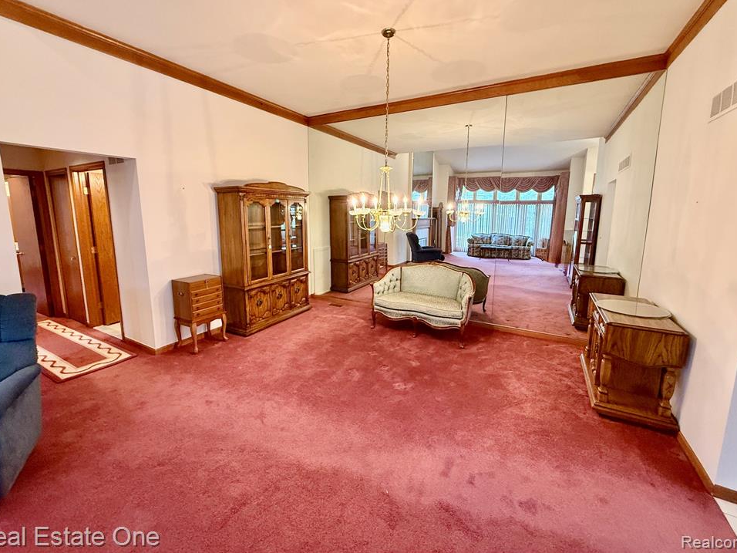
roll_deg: -0.1
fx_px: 319
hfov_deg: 98.2
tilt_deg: -8.0
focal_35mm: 15
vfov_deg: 81.6
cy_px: 258
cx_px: 365
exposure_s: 1/60
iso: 400
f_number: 2.2
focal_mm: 2.22
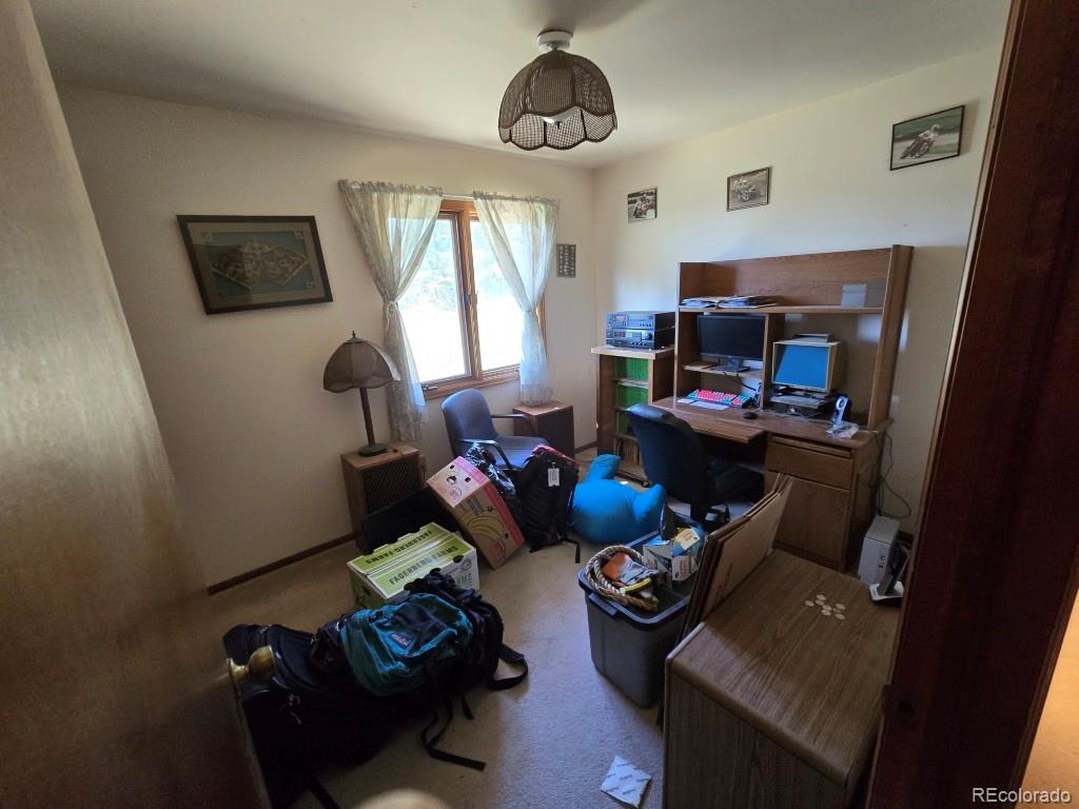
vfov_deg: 89.9
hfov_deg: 106.2
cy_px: 404
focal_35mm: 13
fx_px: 405
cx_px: 540
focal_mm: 2.2
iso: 640
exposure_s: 1/60
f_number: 2.2
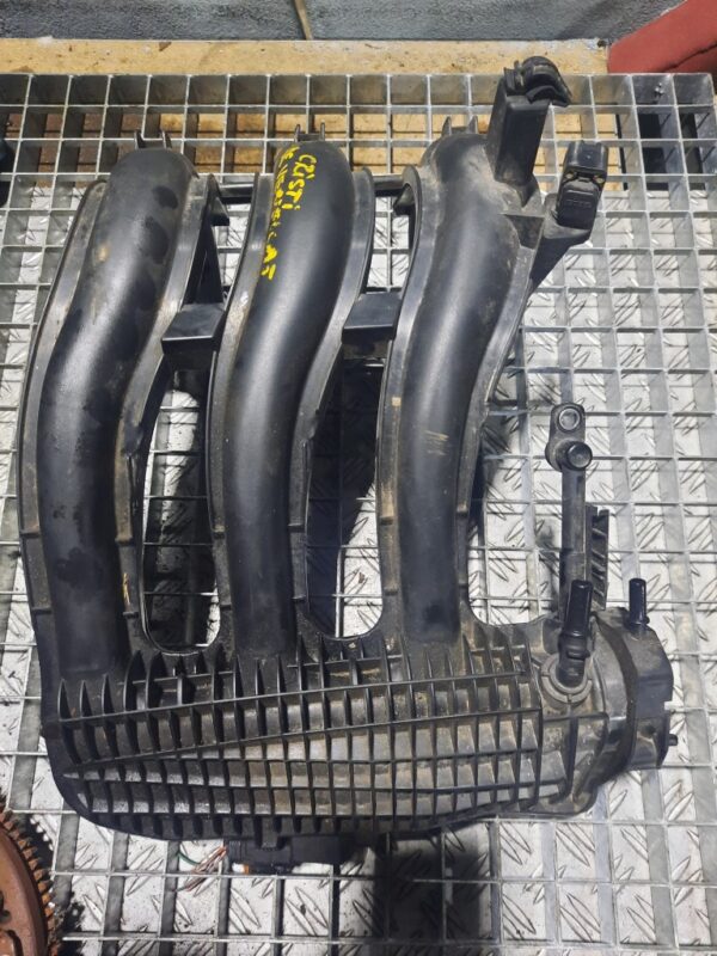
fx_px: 690
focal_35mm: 25
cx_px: 358
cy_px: 478
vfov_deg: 69.4
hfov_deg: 54.9
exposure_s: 1/25
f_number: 2
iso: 320
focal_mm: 4.6
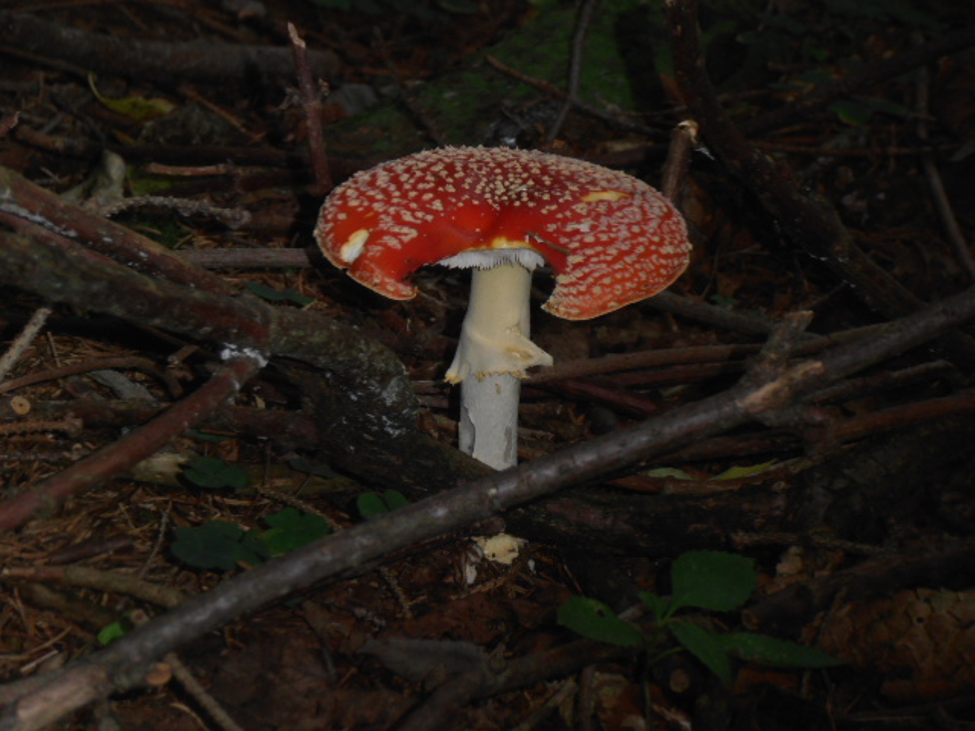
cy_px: 366
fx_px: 4676
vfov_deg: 8.9
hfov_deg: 11.9
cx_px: 488
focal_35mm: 166
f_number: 5.9
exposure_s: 1/60
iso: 200
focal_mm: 29.44
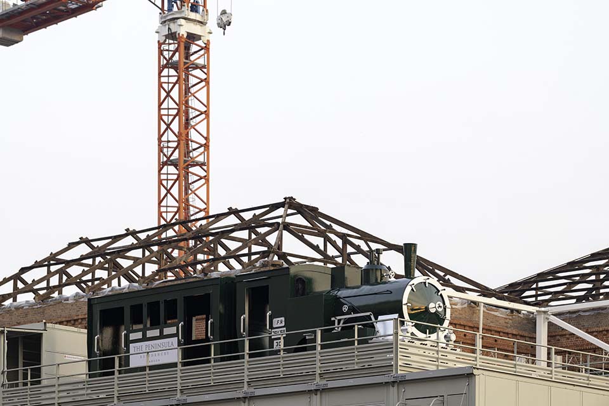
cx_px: 304
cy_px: 203
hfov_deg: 15.2
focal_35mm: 135
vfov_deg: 10.2
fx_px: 2284
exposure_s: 1/250
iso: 1100
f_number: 5.6
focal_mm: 135
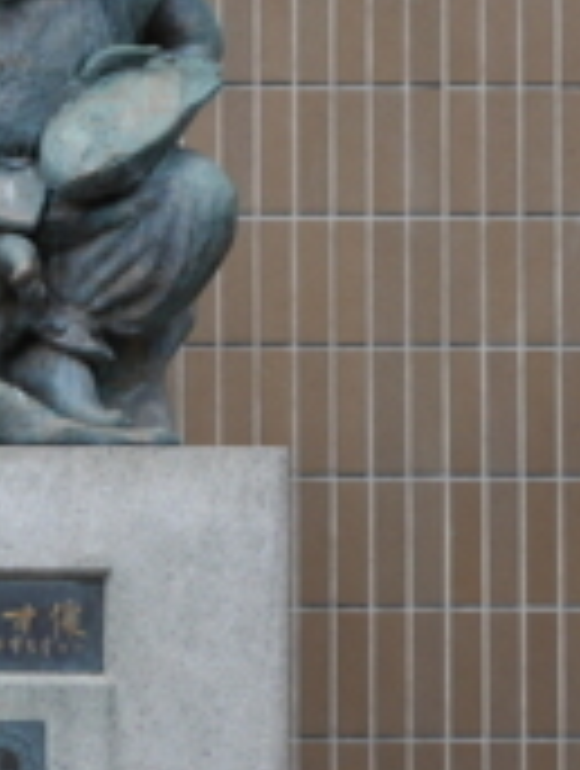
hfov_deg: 6.6
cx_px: -52
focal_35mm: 224
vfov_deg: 8.8
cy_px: 333
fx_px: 4986
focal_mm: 32
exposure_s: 1/80
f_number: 5.6
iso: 320
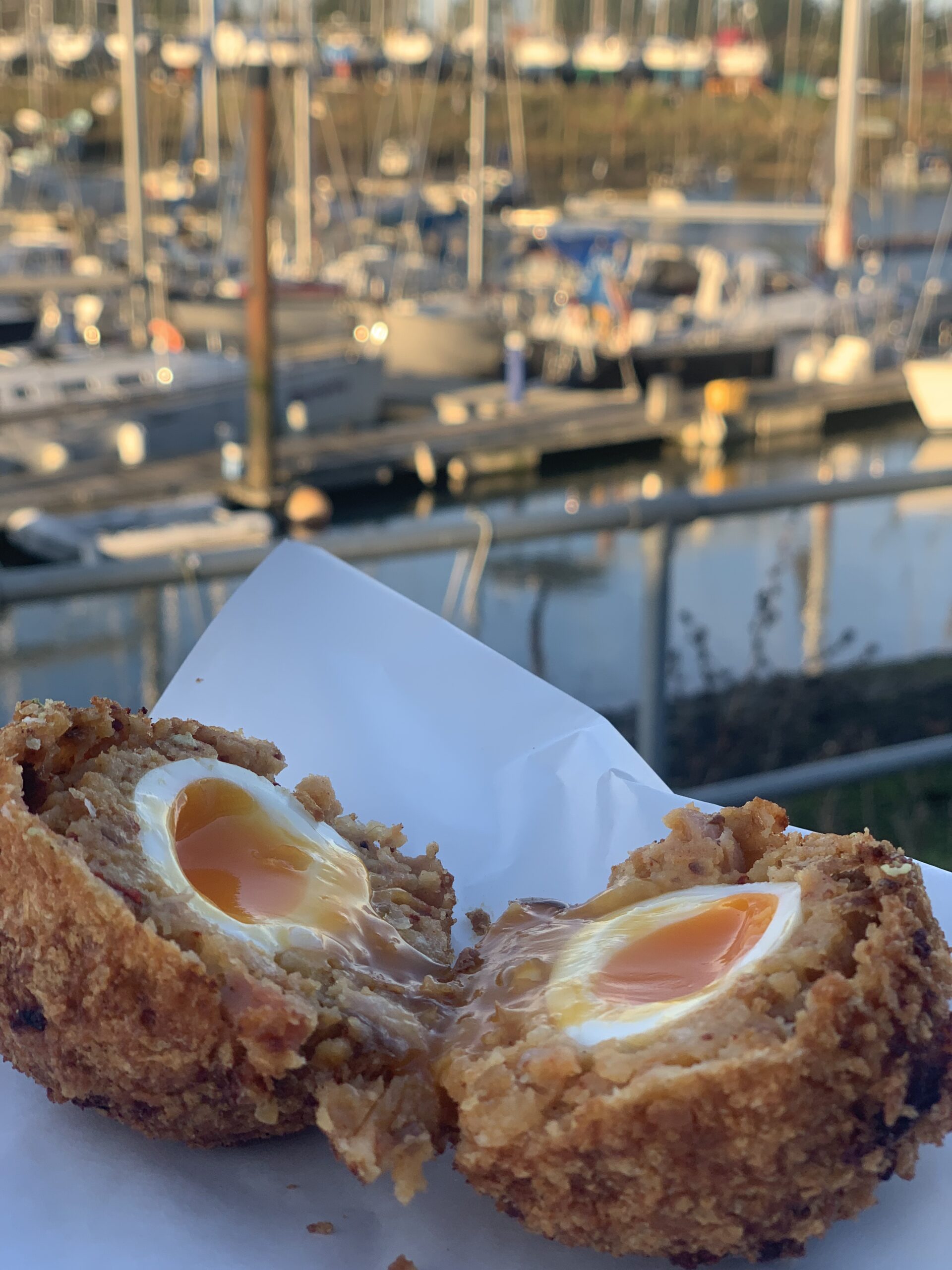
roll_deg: -0.8
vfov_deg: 36.8
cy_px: 635
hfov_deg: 28.0
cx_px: 476
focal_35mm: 52
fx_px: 1907
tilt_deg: -14.5
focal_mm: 6
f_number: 2.4
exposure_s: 1/207
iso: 16
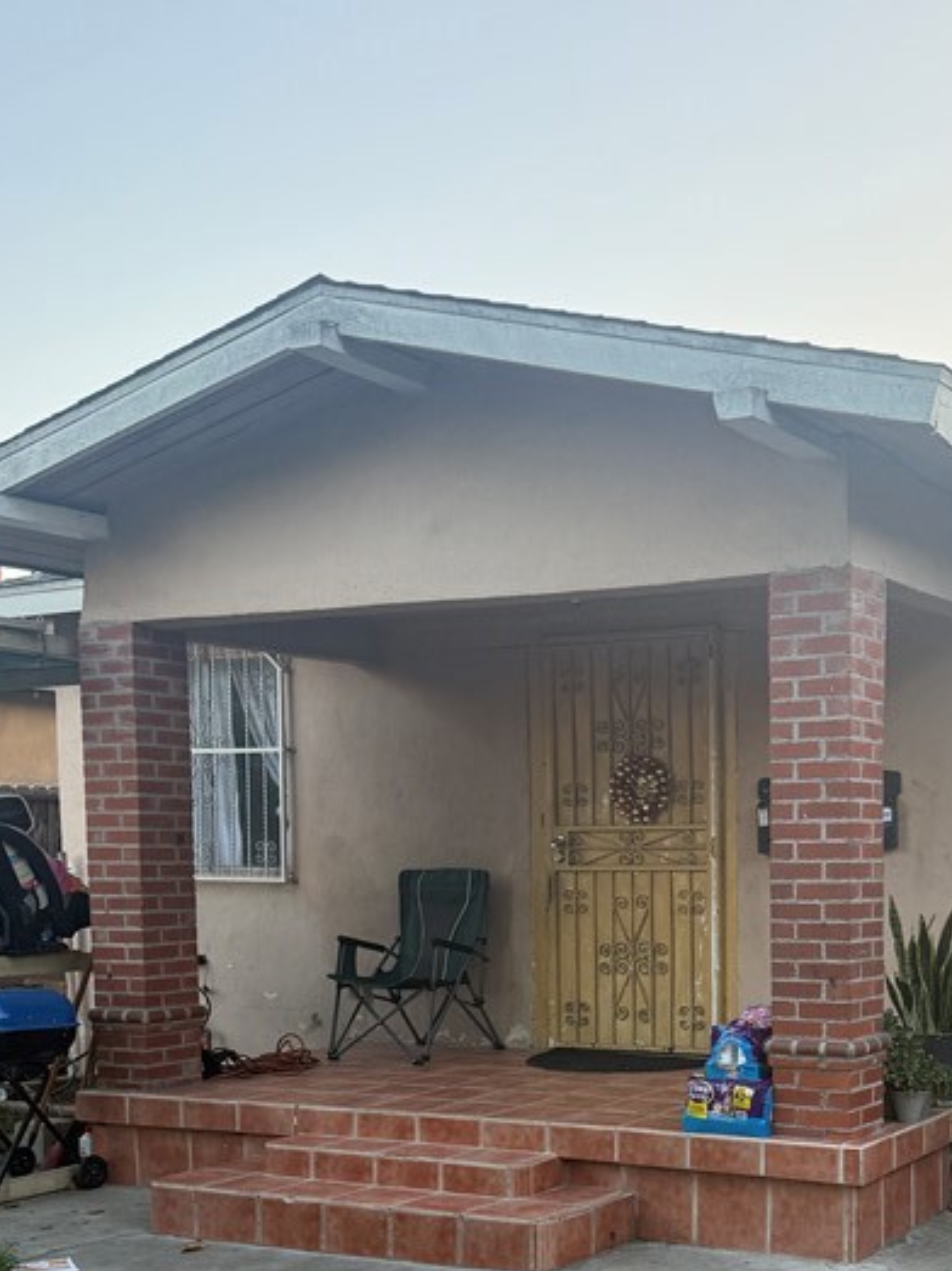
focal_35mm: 47
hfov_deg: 30.2
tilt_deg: -4.5
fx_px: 1724
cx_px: 746
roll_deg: -0.3
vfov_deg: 39.2
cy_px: 972
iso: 100
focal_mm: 6.76
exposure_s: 1/426
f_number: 1.78
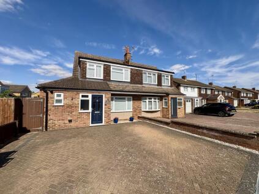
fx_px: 105
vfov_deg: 85.6
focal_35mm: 14
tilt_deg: +2.9
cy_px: 97
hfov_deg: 102.1
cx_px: 130
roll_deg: -1.1
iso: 50
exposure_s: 1/3717
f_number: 2.2
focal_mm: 2.22
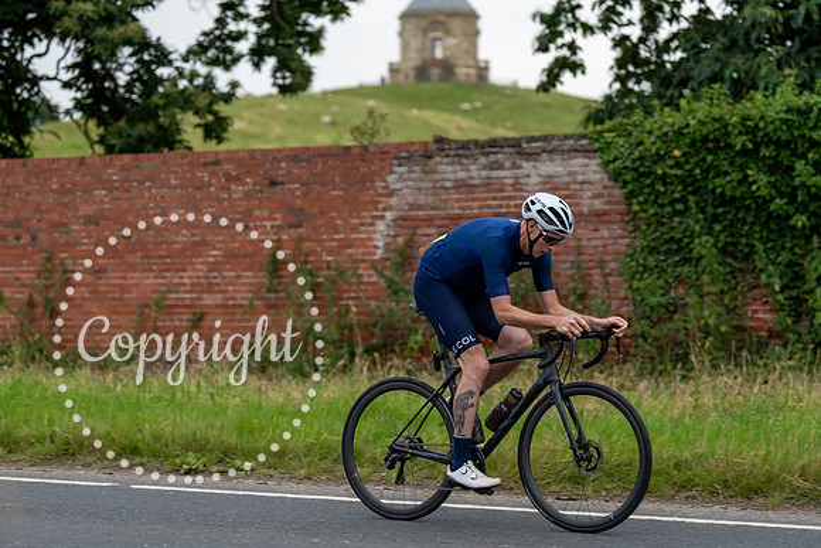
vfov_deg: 13.8
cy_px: 274
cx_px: 410
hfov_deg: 20.6
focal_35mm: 99
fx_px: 2258
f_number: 2.8
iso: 800
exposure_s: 1/800
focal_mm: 99
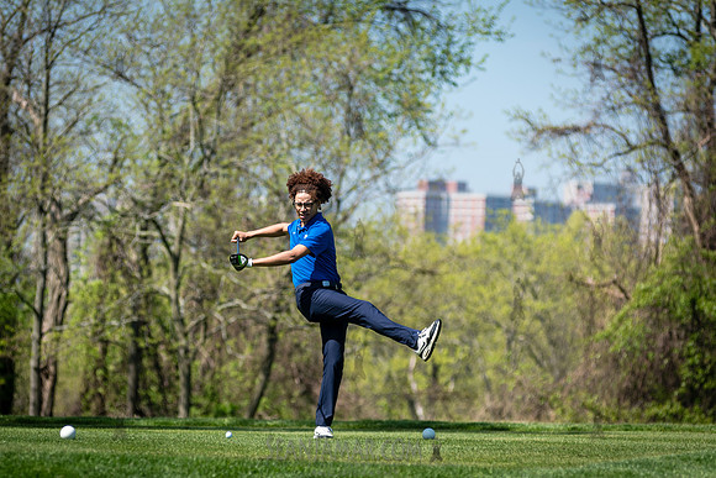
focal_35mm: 202
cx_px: 333
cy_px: 255
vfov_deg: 6.8
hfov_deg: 10.2
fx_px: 4018
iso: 100
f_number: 3.5
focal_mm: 155
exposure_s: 1/1000
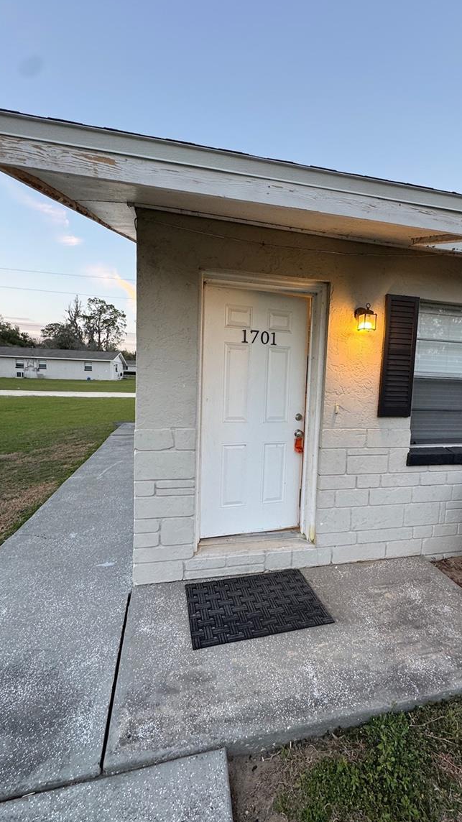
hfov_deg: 66.8
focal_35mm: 16
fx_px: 349
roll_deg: -2.1
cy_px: 412
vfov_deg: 99.4
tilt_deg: -3.8
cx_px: 260
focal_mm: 2.22
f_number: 2.2
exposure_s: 1/99
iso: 125
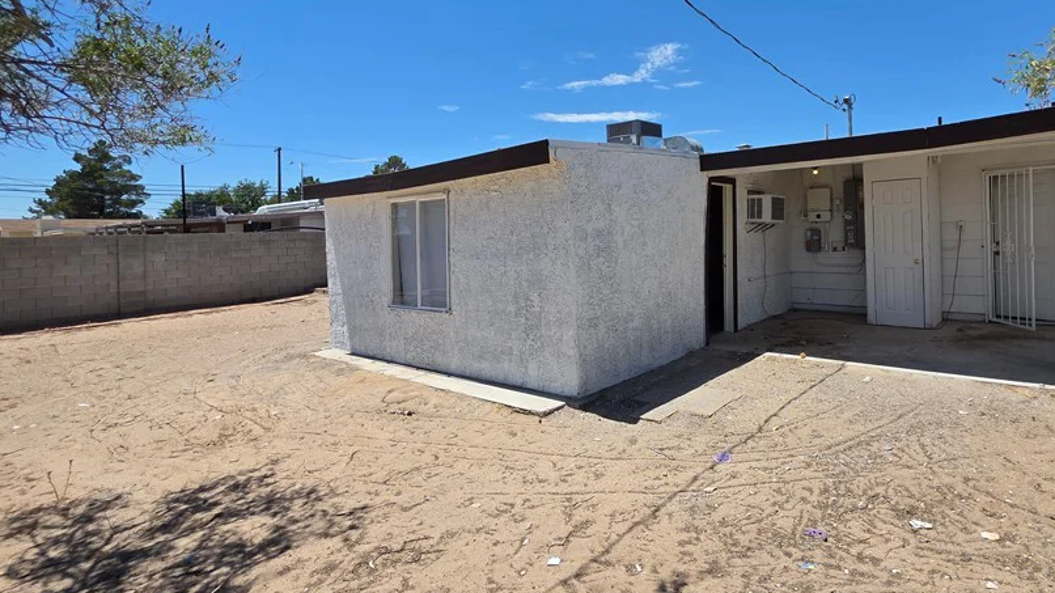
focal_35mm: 18
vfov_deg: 60.4
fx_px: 503
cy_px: 234
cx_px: 639
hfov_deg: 91.3
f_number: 1.9
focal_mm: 2.2
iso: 40
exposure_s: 1/2843
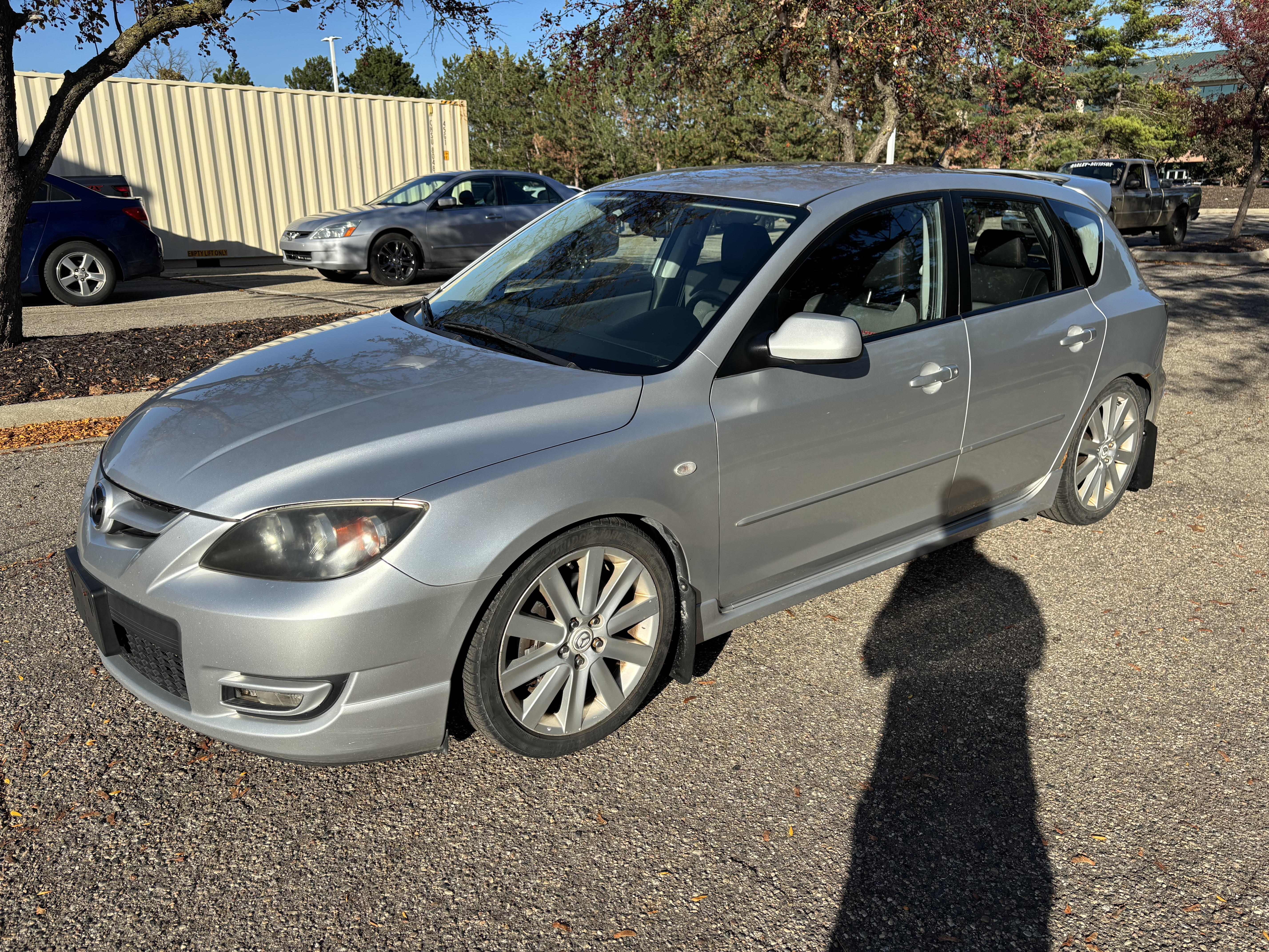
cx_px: 634
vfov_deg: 53.1
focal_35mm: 26
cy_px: 476
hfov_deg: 67.3
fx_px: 953
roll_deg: +0.4
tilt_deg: -17.3
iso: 50
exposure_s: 1/2451
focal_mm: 5.96
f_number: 1.6
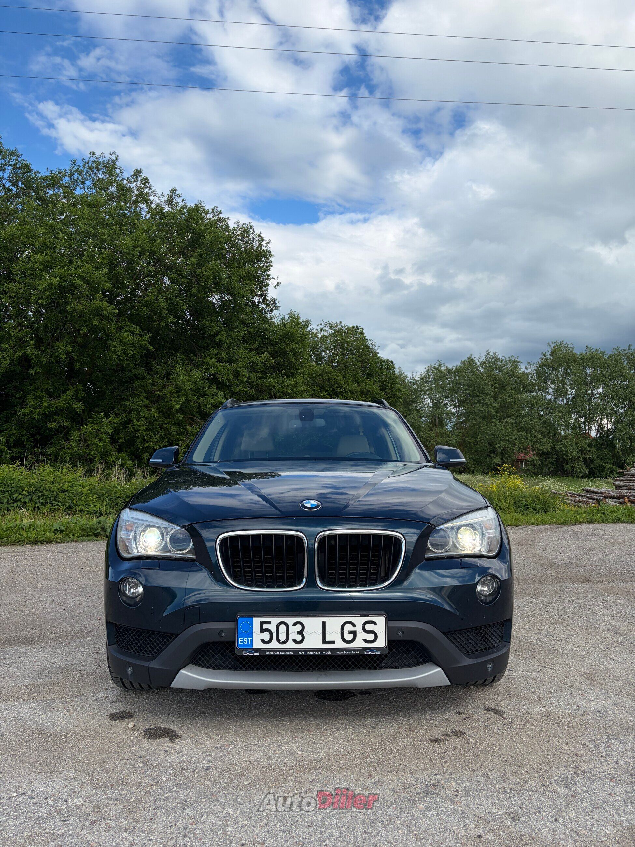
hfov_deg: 53.1
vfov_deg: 67.3
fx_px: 636
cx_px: 318
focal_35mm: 26
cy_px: 424
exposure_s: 1/2747
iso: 50
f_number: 1.6
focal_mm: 5.96
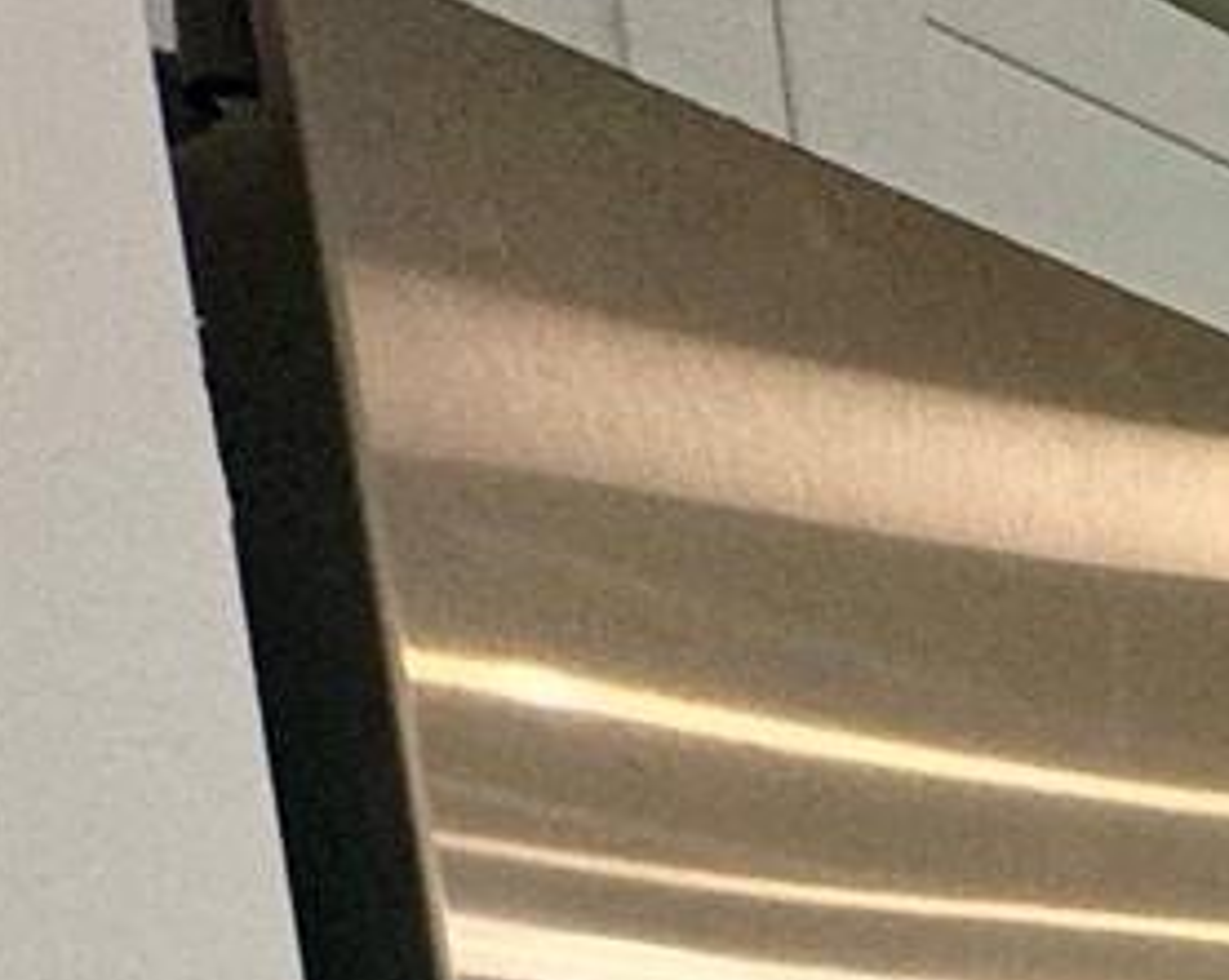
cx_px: 3021
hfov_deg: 14.5
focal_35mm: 79
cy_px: 2151
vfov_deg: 14.7
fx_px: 2870
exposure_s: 1/120
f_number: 2.2
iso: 125
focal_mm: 2.22
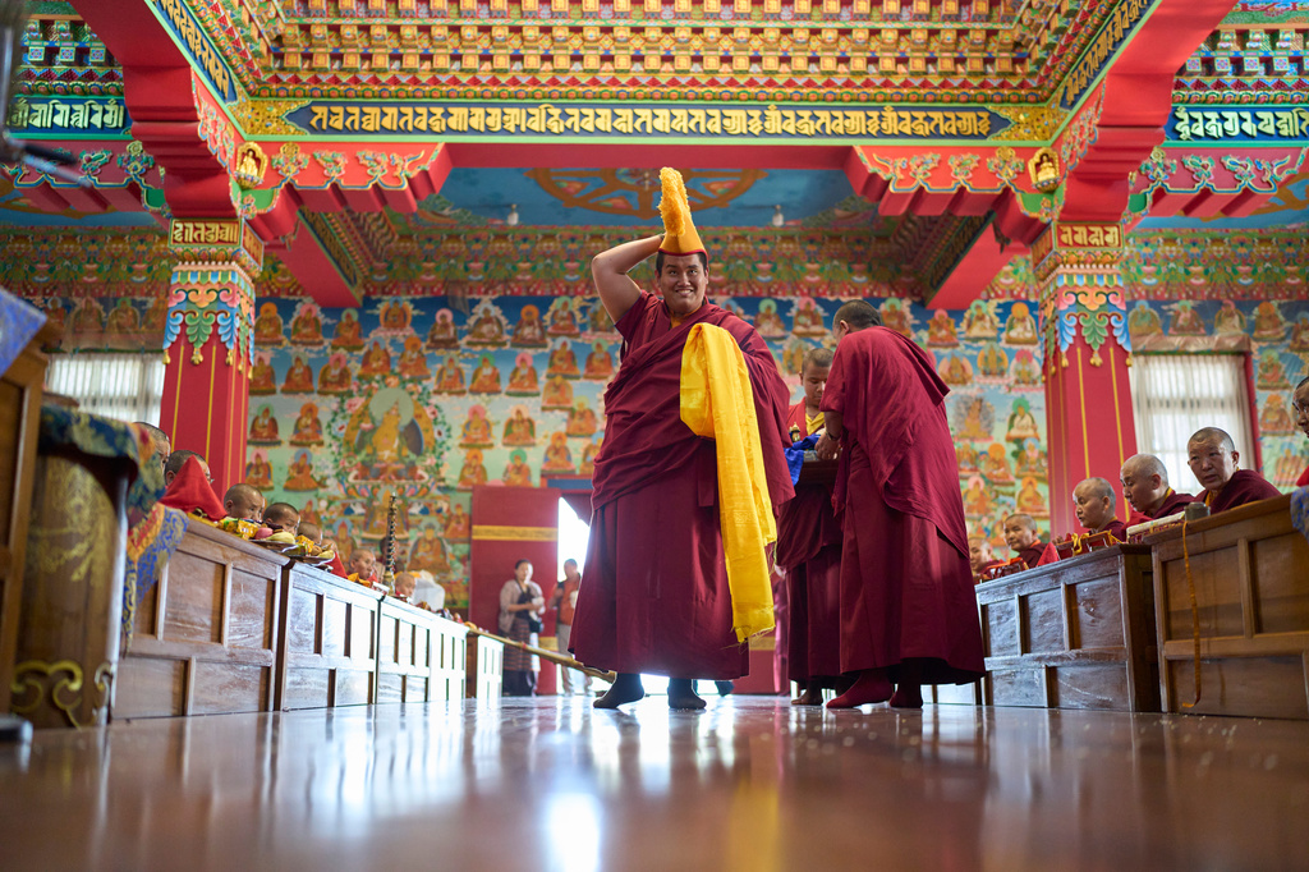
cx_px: 654
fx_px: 1272
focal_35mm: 35
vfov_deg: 37.8
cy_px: 436
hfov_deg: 54.4
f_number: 1.4
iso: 3200
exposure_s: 1/640
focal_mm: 35
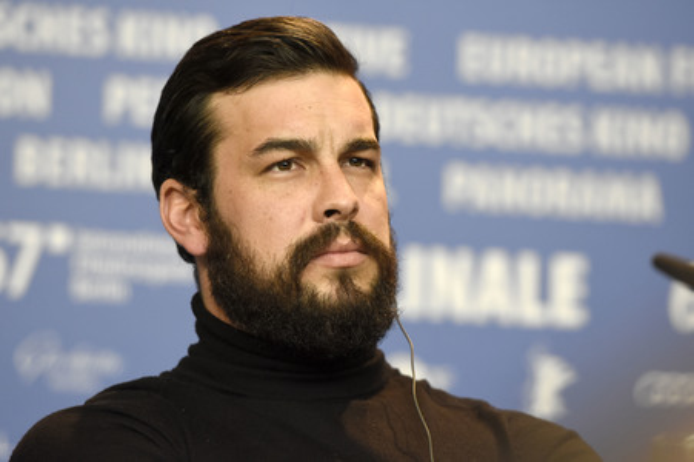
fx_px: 5346
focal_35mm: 278
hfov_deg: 7.4
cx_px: 347
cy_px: 231
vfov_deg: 4.9
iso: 1250
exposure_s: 1/500
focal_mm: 185
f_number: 3.2
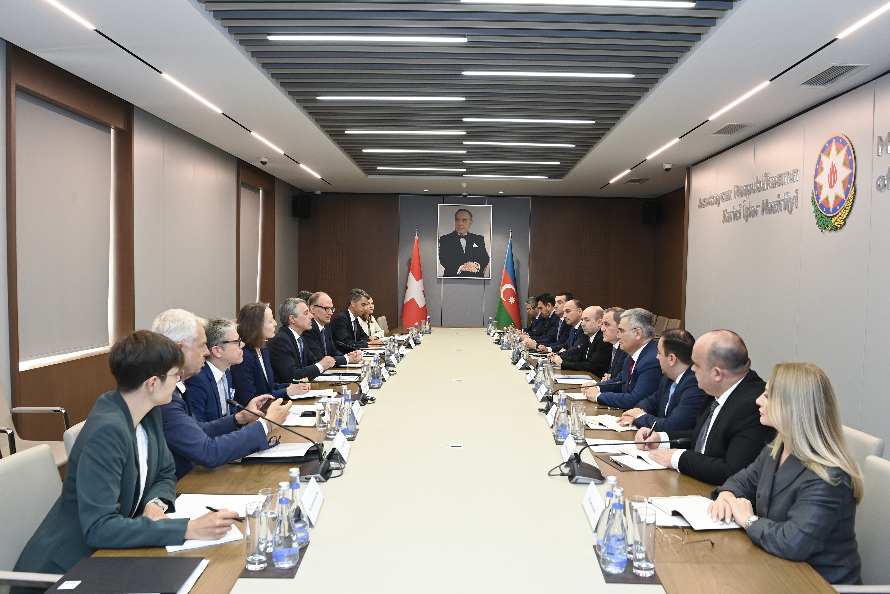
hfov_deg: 73.7
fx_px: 593
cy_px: 297
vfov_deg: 53.1
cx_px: 445
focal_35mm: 24
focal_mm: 24
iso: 1600
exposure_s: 1/100
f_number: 6.3
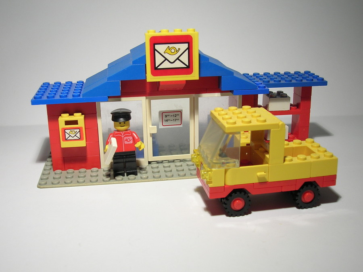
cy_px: 136
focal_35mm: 42
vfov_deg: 34.3
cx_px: 182
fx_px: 440
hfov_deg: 44.8
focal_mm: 7
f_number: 3.1
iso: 50
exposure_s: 1/20.6
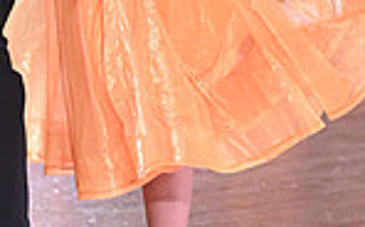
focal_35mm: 480
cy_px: -155
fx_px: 4768
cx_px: 16
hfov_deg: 4.4
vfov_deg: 2.7
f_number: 6.3
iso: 5000
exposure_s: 1/400
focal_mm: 120
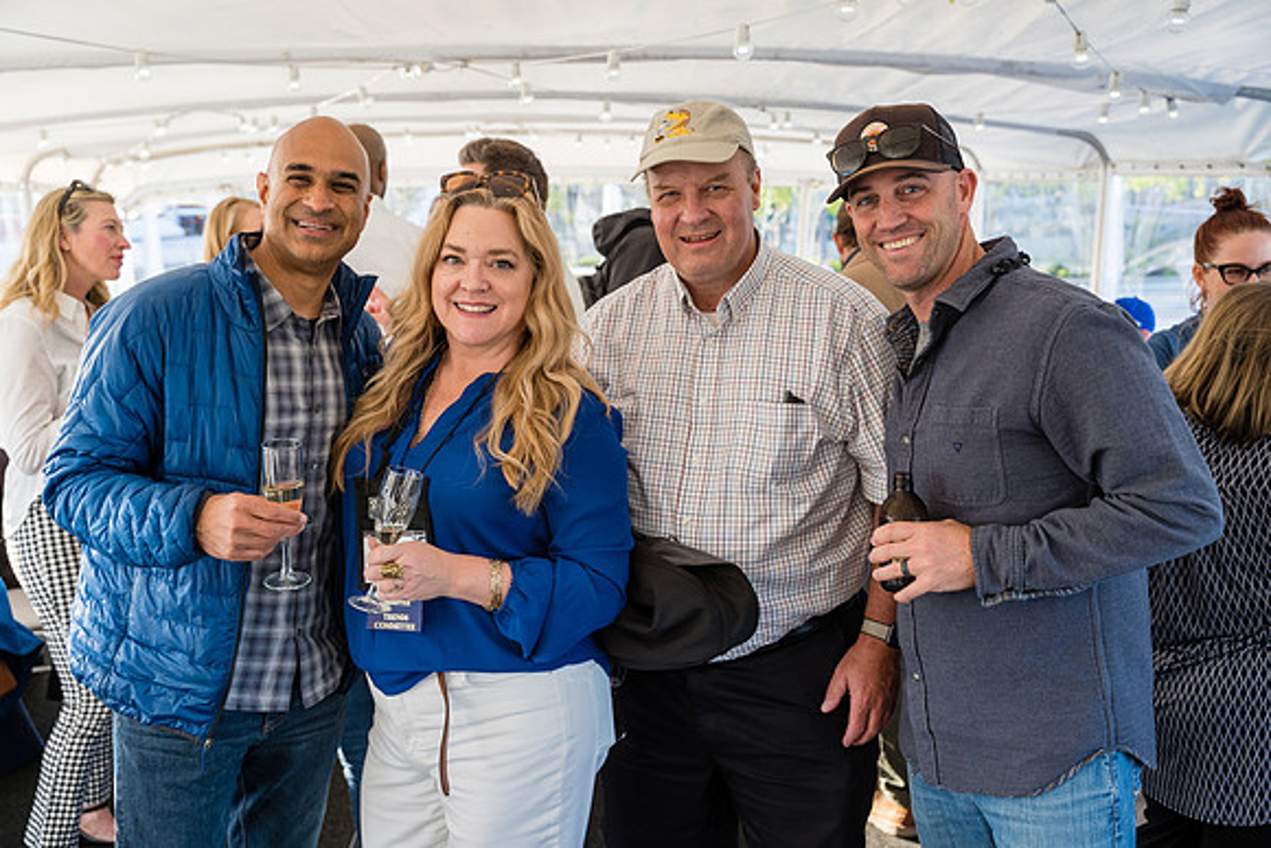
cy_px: 424
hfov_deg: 51.9
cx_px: 636
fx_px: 1307
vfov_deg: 36.0
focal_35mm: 37
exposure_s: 1/160
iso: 200
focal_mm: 37
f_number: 4
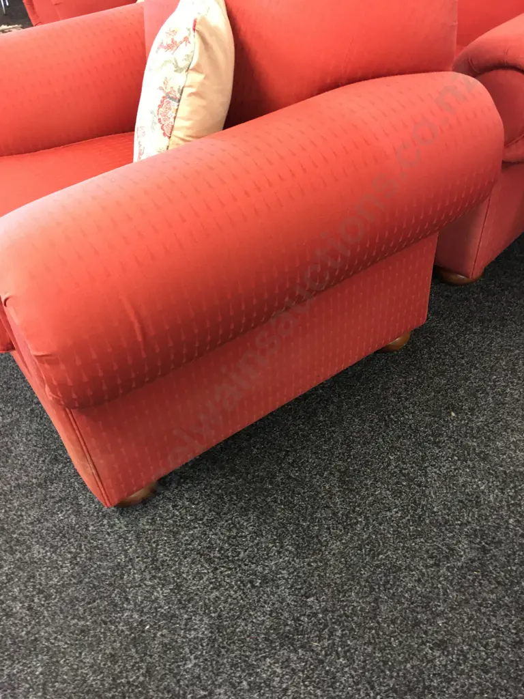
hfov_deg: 48.2
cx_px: 262
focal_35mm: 29
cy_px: 350
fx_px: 585
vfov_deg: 61.7
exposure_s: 1/10
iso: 100
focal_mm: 4.15
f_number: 2.2
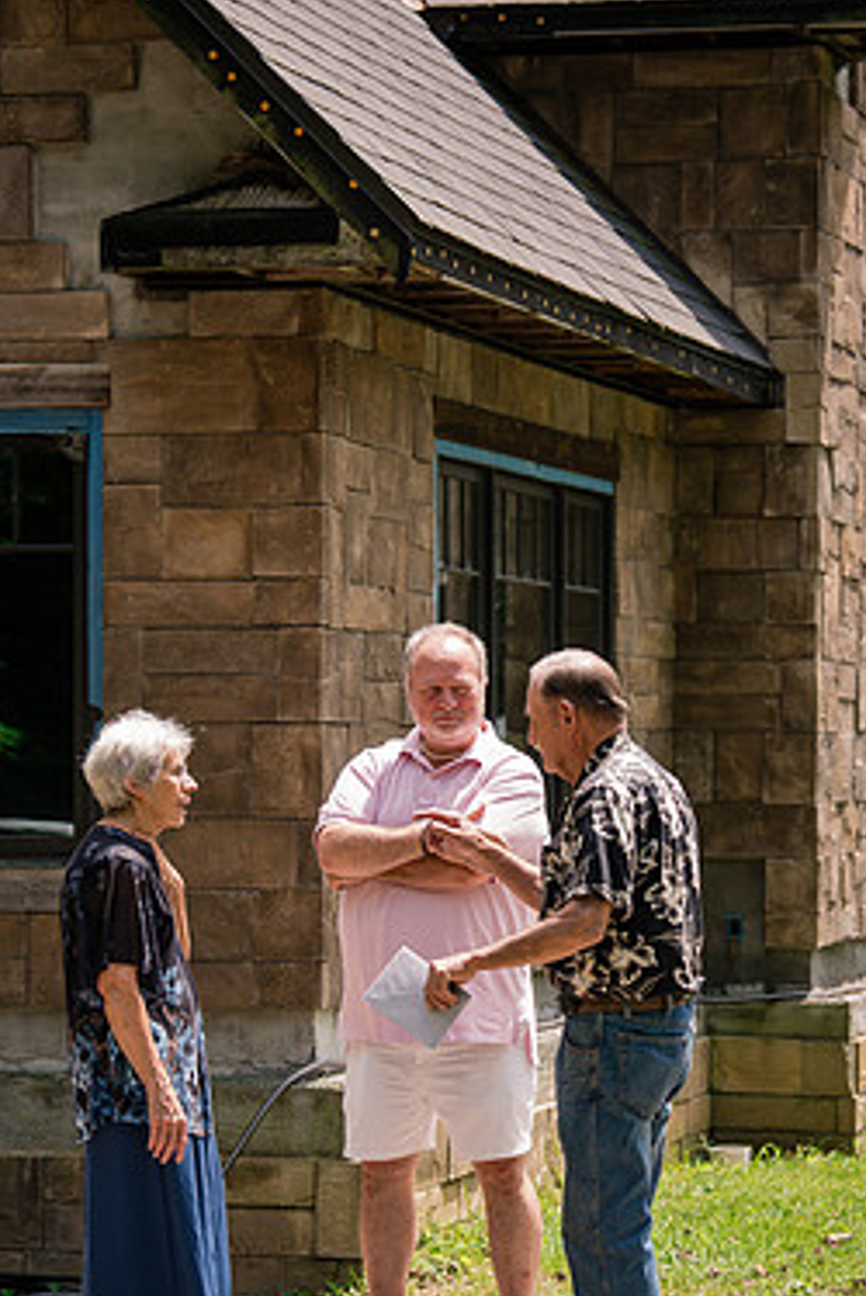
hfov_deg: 10.8
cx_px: 691
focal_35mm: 127
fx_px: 4574
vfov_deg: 16.1
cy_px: 759
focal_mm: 70
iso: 400
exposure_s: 1/1600
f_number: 2.8
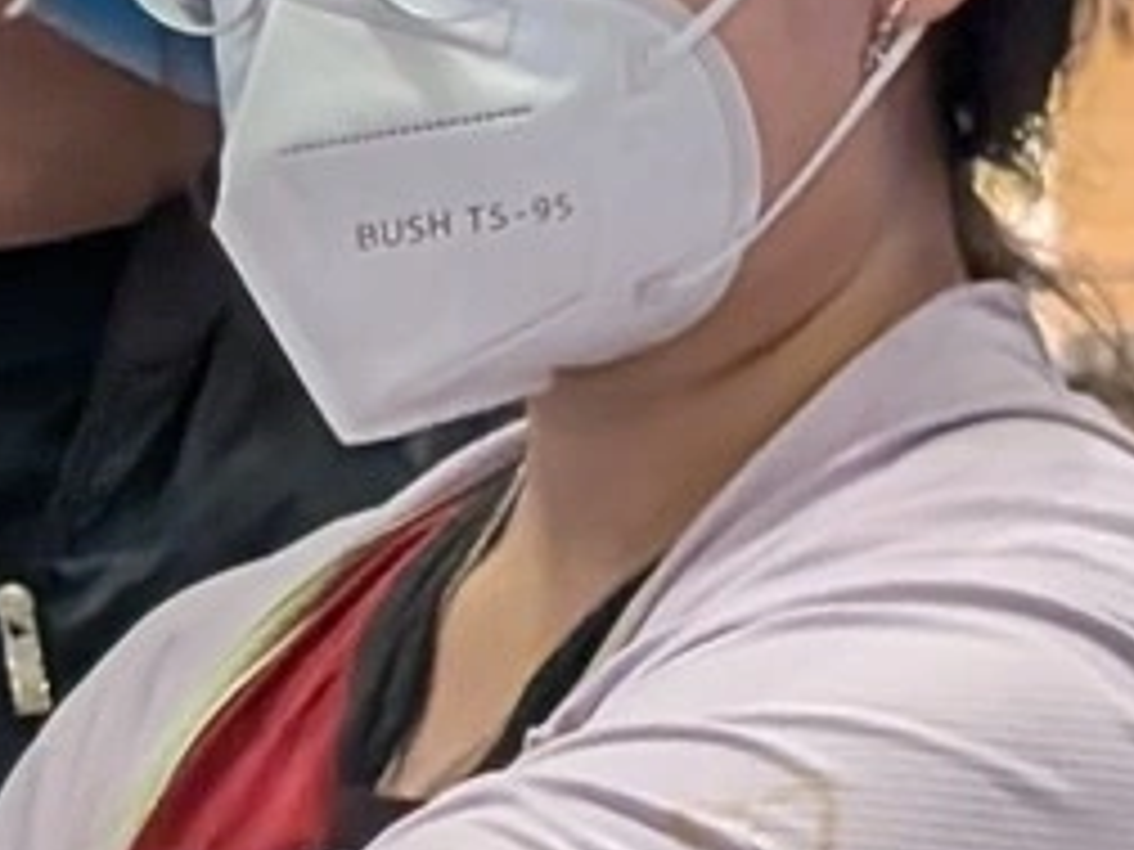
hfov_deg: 8.2
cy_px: 405
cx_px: -972
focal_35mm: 233
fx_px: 7633
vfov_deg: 6.4
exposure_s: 1/255
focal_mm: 6.9
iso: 296
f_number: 1.68
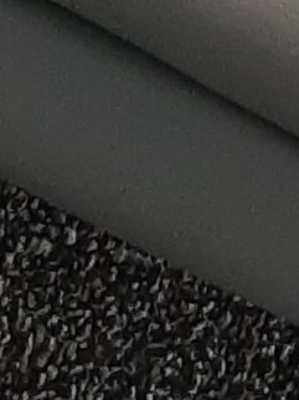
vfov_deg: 7.9
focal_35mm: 207
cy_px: -889
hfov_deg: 6.3
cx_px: 1022
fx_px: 2387
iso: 200
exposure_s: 1/50
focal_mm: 3.93
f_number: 1.7
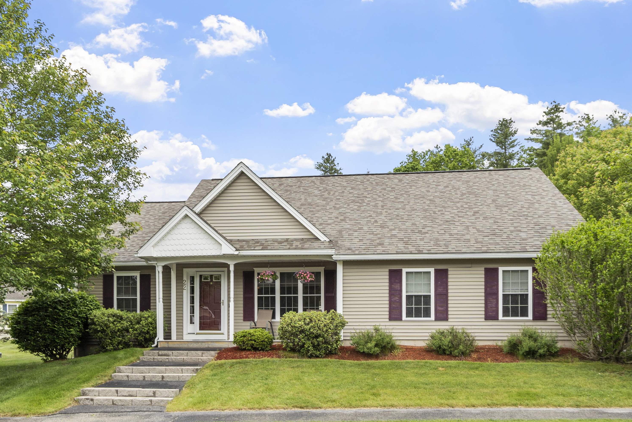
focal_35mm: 28
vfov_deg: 46.4
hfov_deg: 65.5
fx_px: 492
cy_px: 215
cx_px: 309
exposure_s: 1/125
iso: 100
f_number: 8
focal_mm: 18
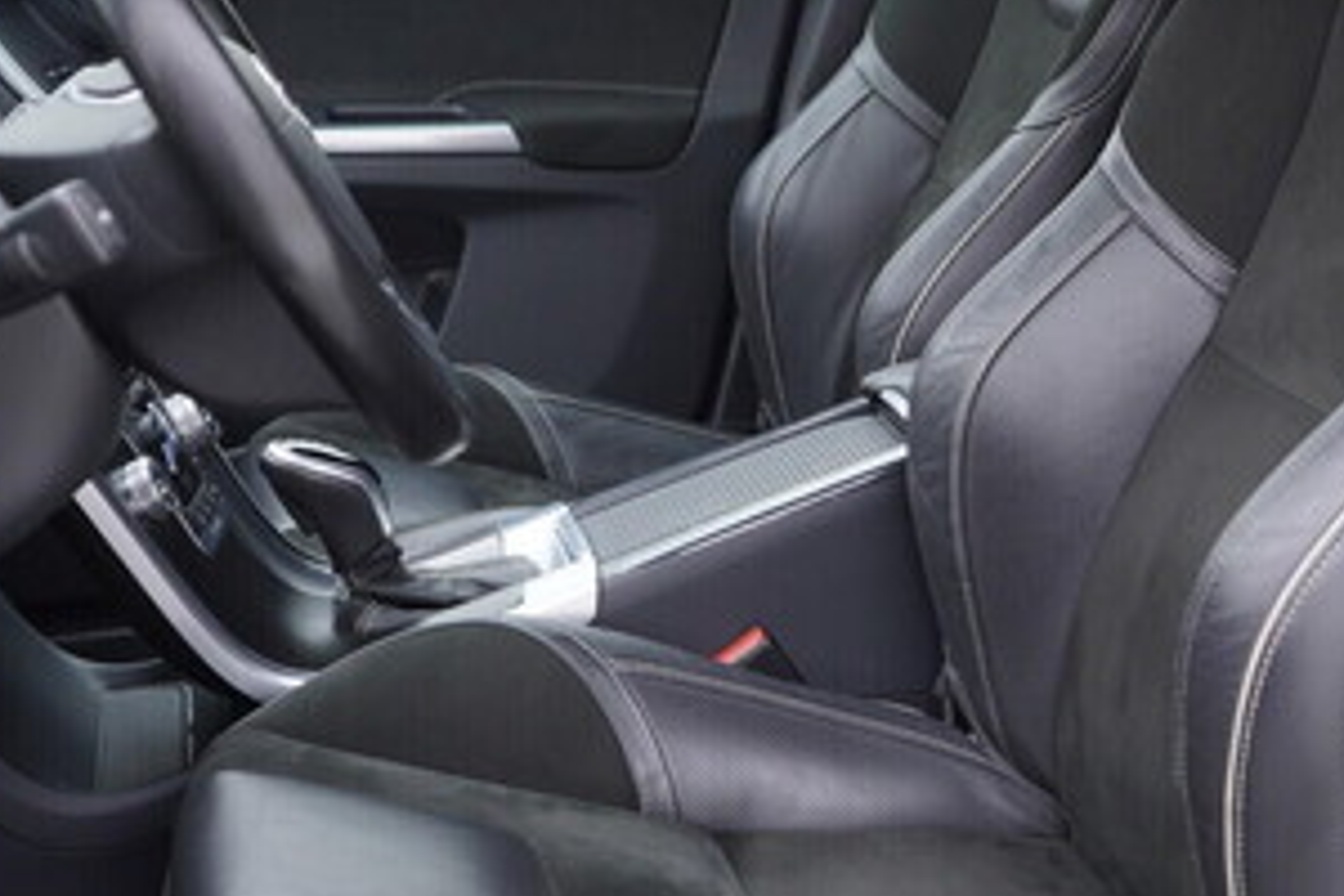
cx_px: 806
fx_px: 2464
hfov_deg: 30.4
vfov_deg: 20.5
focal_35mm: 66
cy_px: 284
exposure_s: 1/40
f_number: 2.8
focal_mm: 24
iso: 125
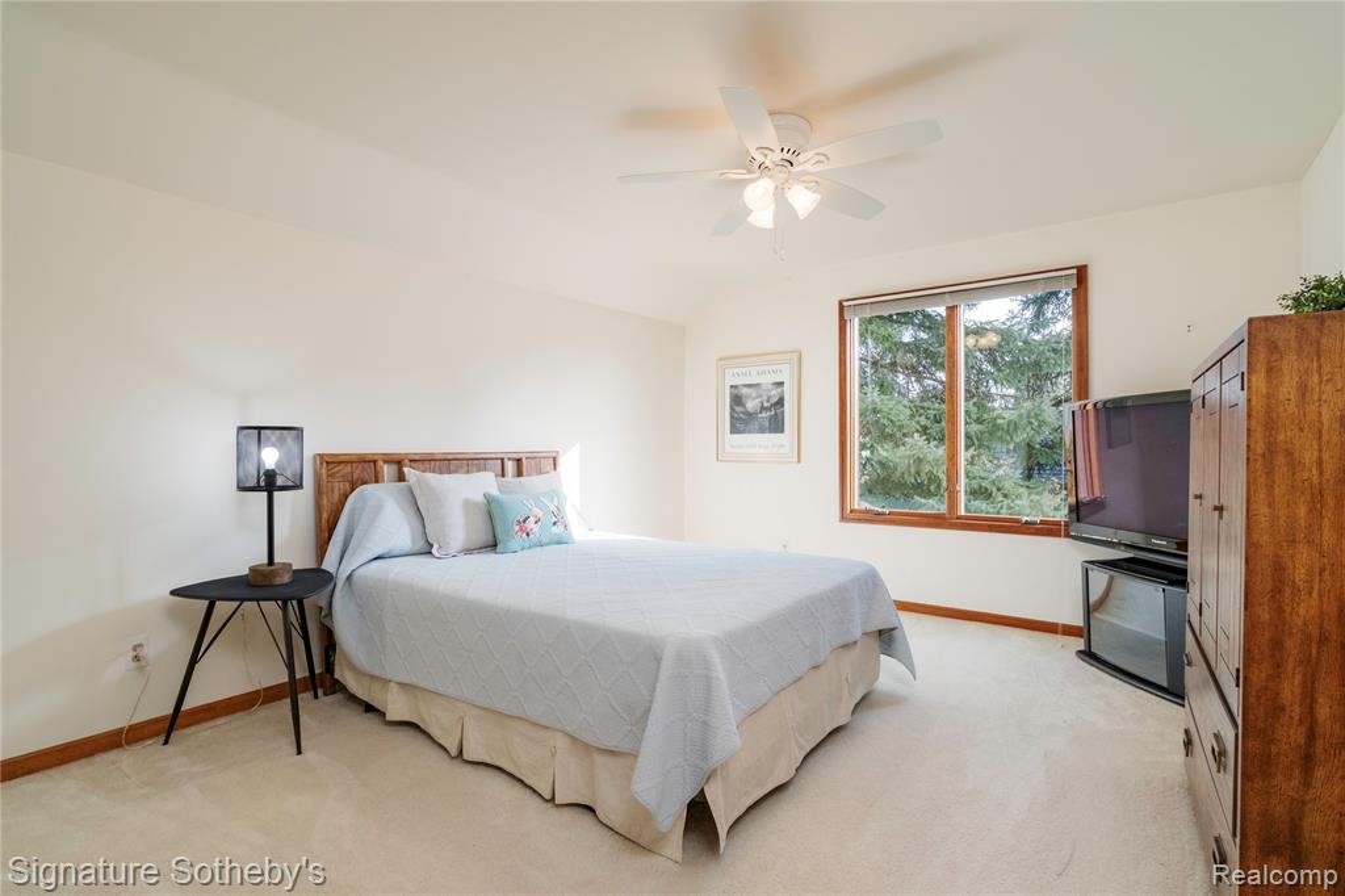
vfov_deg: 70.4
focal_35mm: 17
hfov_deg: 93.3
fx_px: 635
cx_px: 672
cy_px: 448
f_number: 6.4
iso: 640
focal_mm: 11.3
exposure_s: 1/250
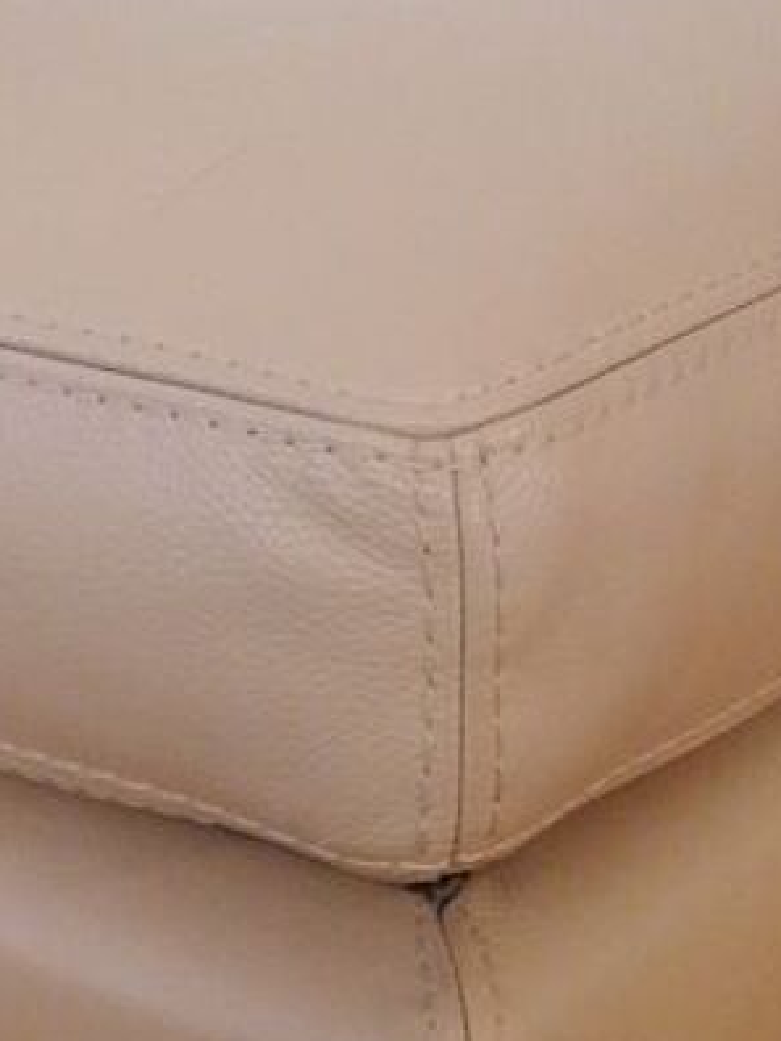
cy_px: 595
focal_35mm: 91
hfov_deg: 16.2
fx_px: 2738
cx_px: 216
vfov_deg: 21.5
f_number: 1.8
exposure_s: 1/16.7
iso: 800
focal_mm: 4.75
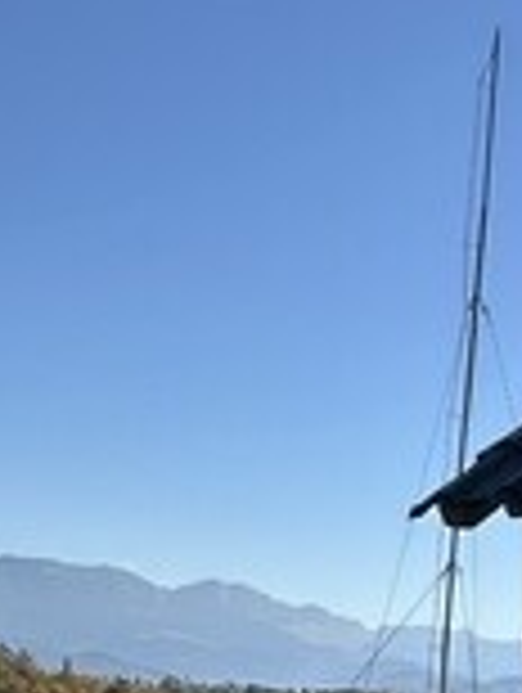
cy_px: 846
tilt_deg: +1.6
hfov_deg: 14.0
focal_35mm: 93
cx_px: 972
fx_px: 1865
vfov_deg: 19.7
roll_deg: -1.6
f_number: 2.2
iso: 50
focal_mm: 2.22
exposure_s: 1/2747
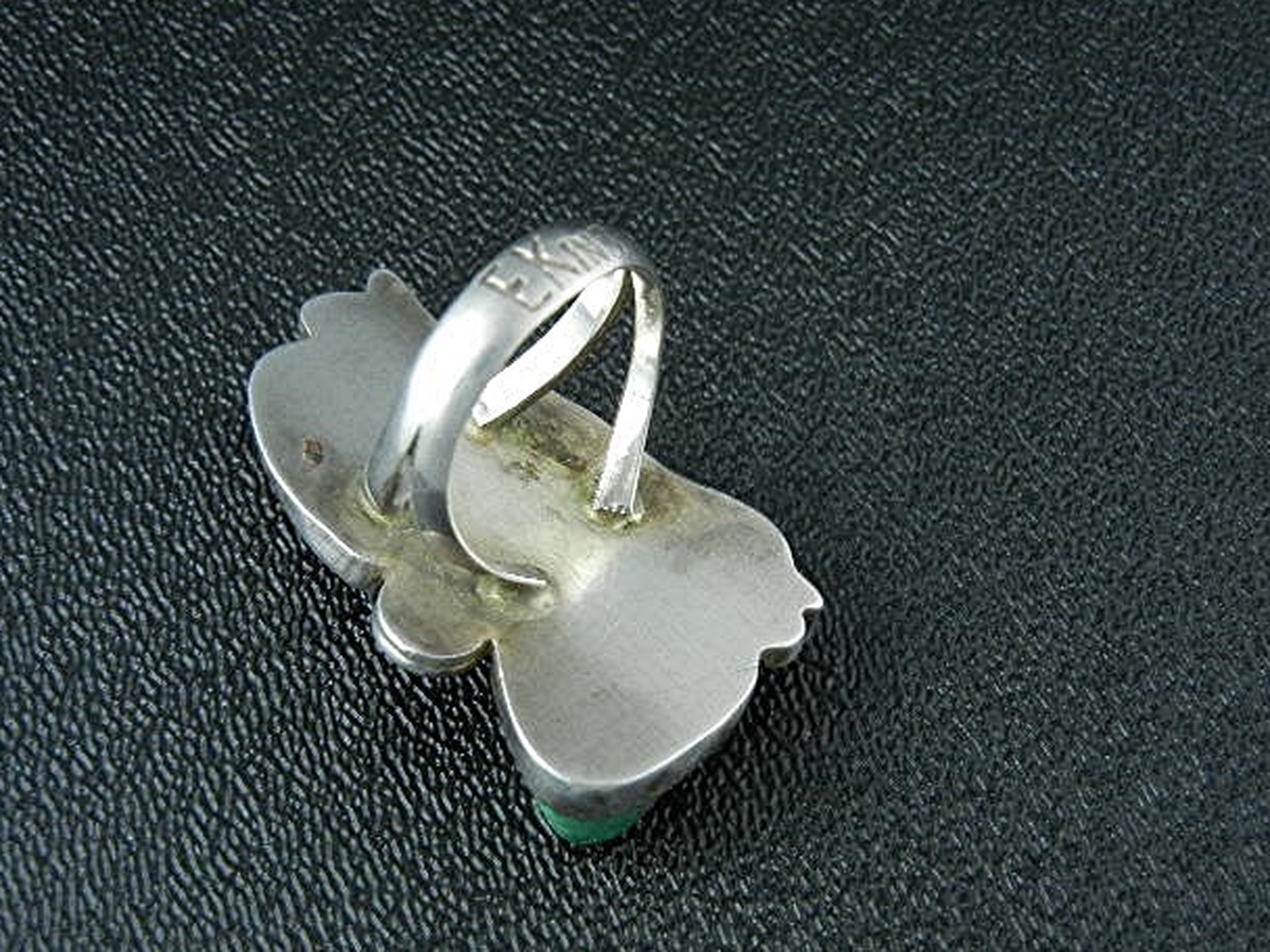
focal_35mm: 81
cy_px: 455
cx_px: 604
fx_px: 2972
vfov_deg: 18.2
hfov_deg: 24.1
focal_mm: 13.9
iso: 400
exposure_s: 1/22.4
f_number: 4.3
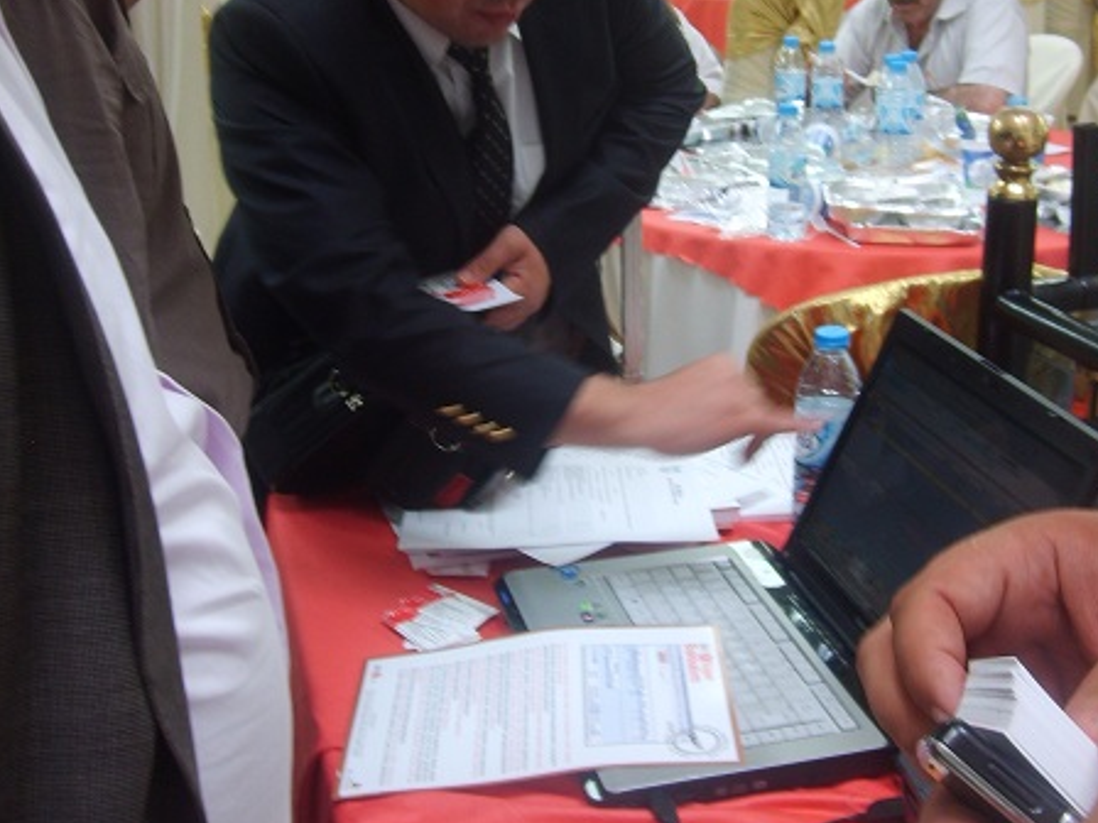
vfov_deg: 28.7
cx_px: 564
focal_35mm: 50
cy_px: 218
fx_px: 1586
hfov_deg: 38.2
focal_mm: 5.8
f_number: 2.8
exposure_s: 1/30
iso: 56
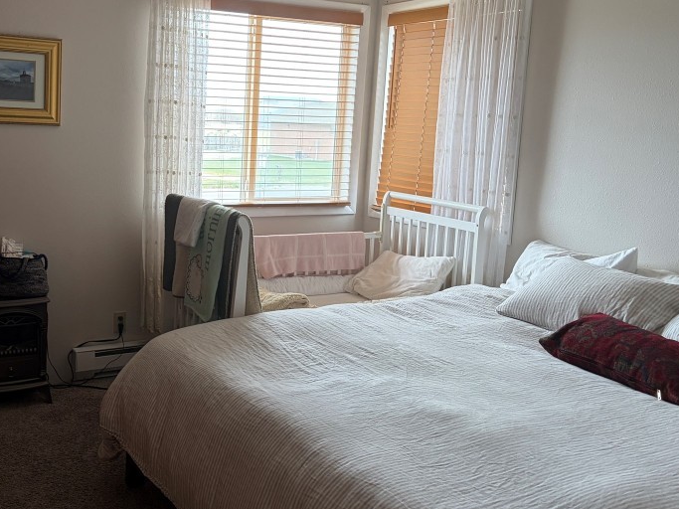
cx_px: 216
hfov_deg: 47.0
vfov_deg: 36.7
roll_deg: -2.4
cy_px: 206
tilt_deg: -6.7
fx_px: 765
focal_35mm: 39
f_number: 1.6
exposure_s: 1/121
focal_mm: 5.96
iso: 125
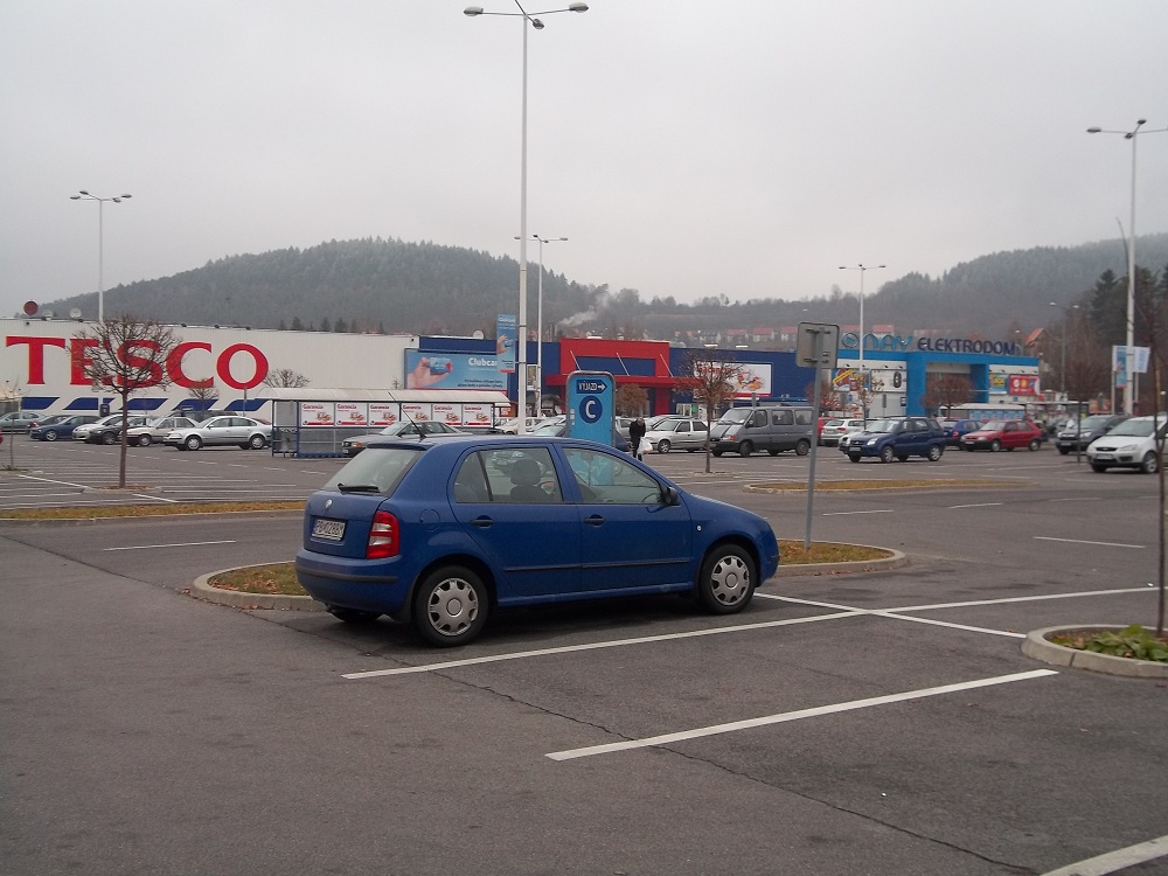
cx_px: 584
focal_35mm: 40
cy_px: 438
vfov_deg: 36.0
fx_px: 1350
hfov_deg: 46.8
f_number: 3.2
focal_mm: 7.1
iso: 80
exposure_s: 1/200
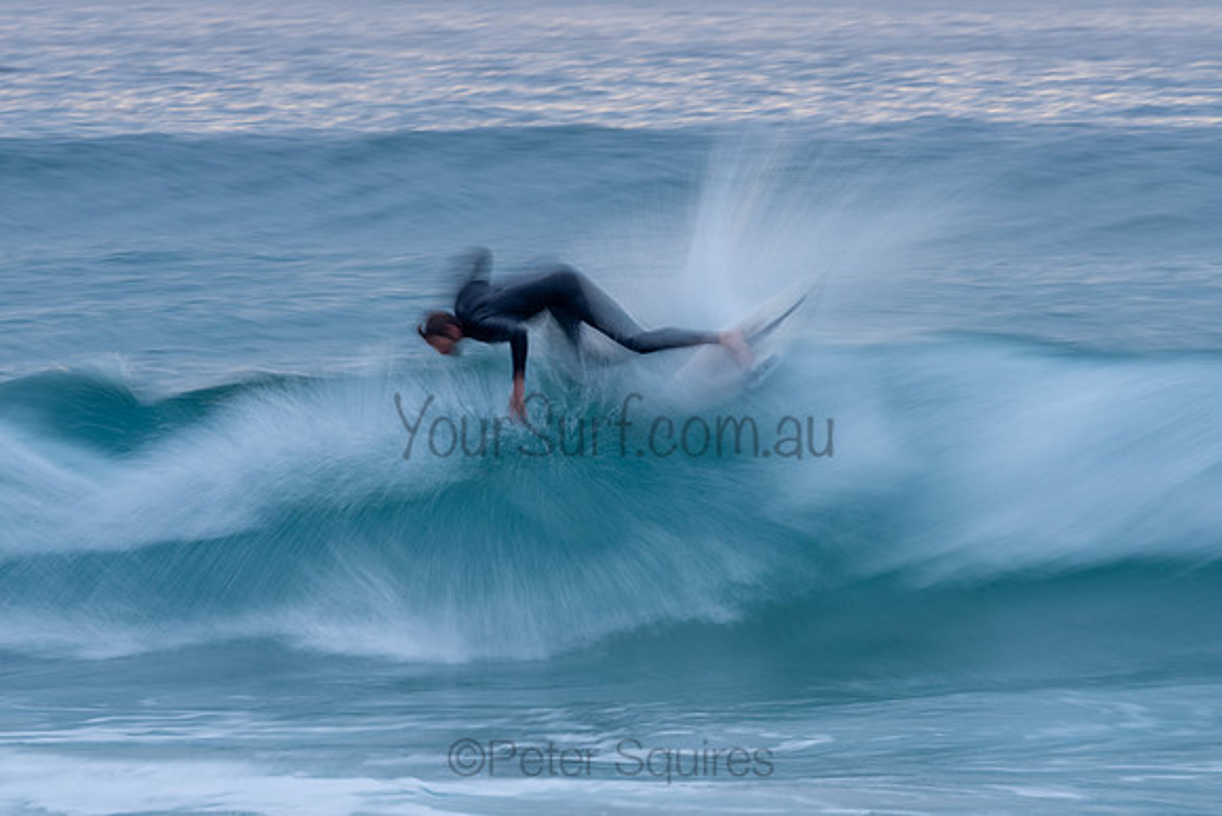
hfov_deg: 3.4
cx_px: 612
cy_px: 414
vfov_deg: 2.2
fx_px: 20817
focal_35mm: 613
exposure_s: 1/6
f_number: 22
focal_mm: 500
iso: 64
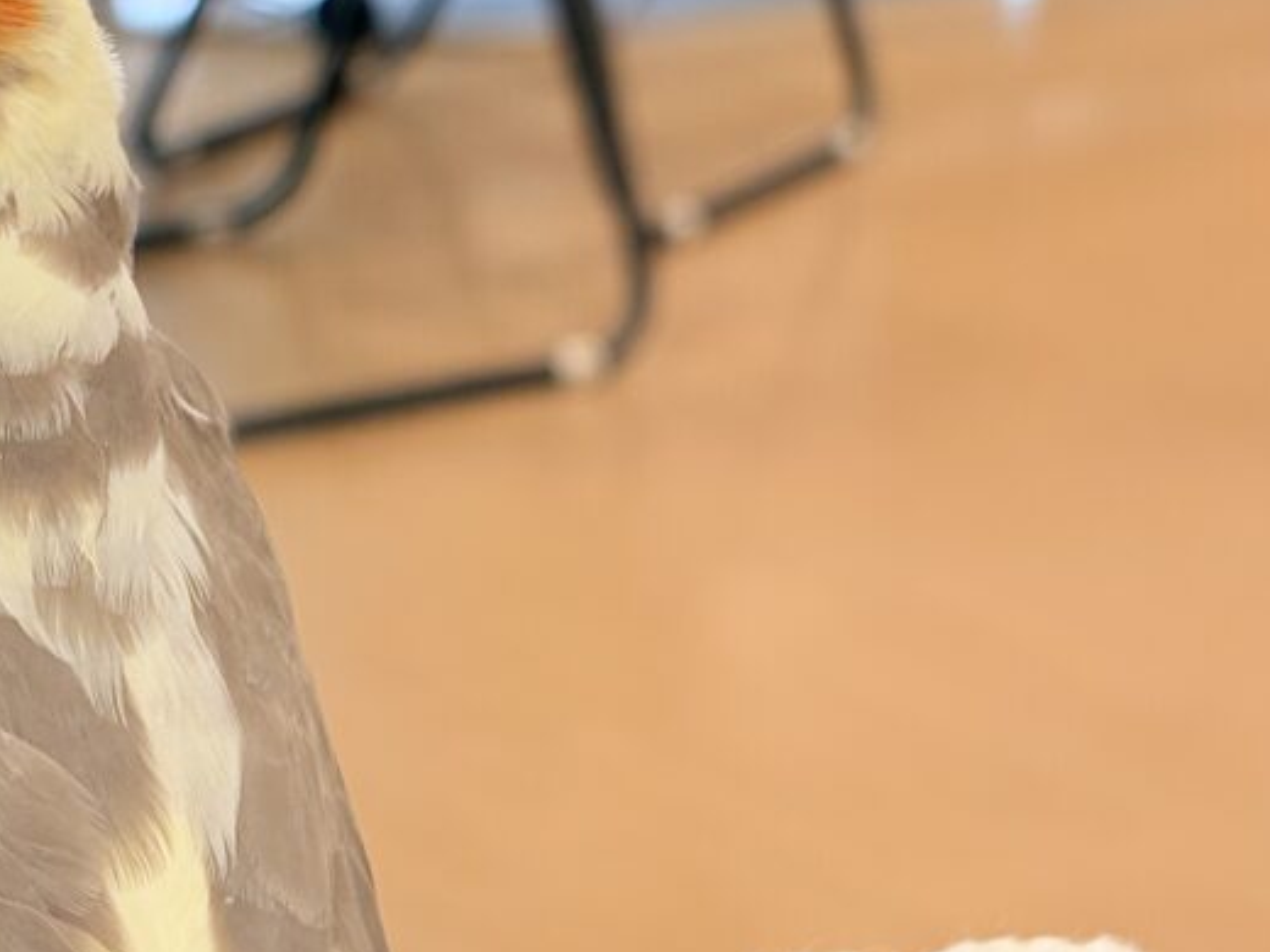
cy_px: 464
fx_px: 4403
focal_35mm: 120
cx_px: 208
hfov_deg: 16.3
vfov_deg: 12.3
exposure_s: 1/100
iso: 64
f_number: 1.6
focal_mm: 5.96
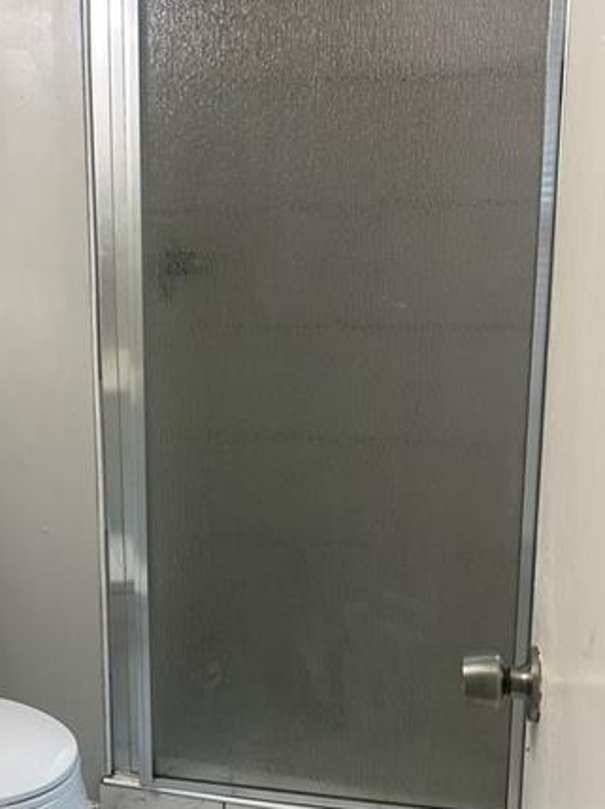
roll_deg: -0.5
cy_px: 413
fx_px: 1004
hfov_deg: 32.7
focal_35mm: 43
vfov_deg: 43.9
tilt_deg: -11.2
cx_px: 126
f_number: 1.78
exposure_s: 1/120
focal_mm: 6.86
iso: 160
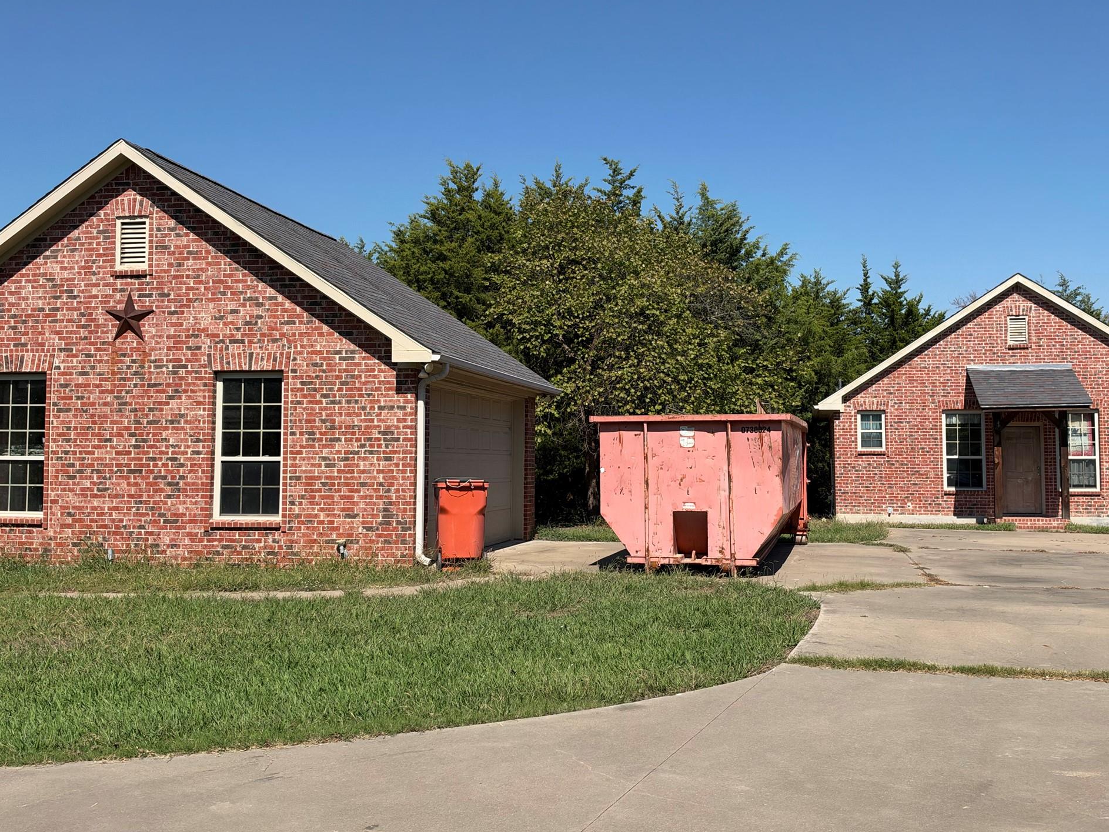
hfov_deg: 49.0
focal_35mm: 38
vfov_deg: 37.7
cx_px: 554
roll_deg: -0.5
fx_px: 1218
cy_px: 390
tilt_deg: +3.5
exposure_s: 1/4329
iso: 64
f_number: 1.8
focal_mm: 6.93
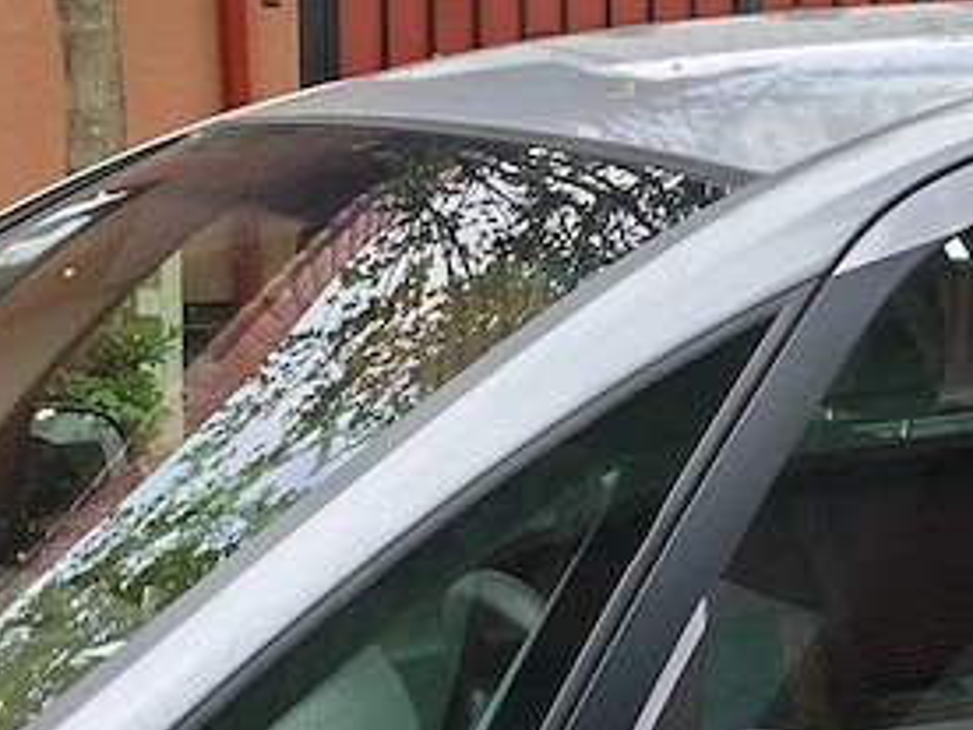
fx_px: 2445
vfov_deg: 16.5
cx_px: 649
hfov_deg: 22.4
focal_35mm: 87
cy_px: 783
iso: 134
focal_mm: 5.25
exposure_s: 1/100
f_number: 1.75
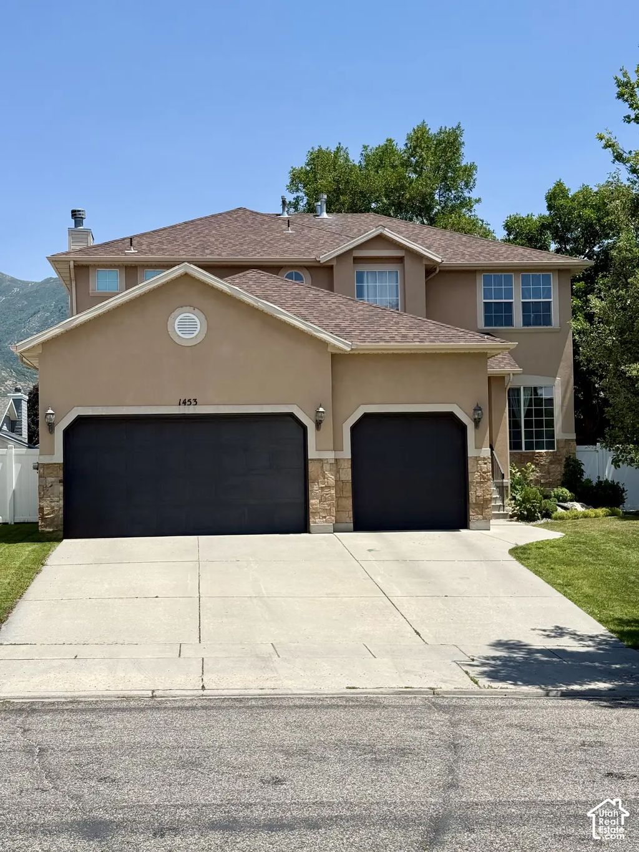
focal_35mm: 48
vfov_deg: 39.7
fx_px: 1181
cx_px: 320
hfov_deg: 30.3
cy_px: 426
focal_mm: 6.76
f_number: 1.78
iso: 80
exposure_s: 1/7143
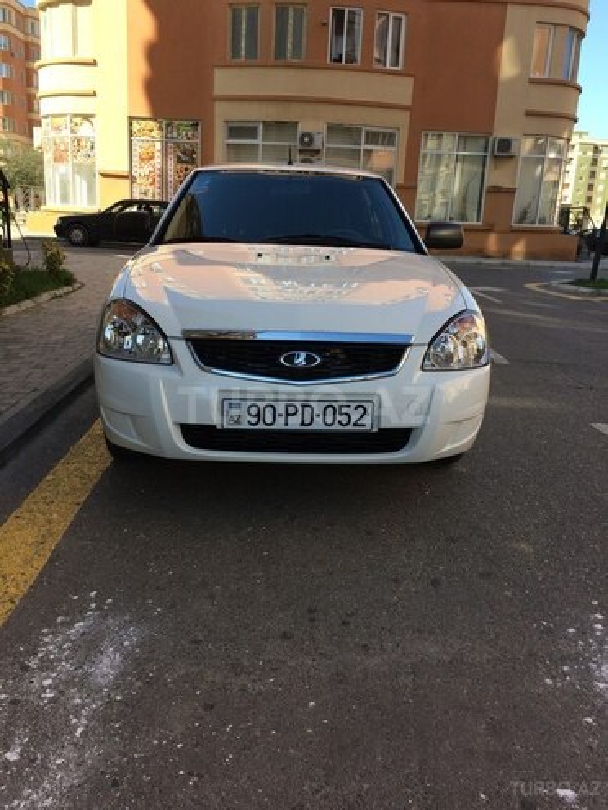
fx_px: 679
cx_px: 304
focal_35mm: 29
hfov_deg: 48.2
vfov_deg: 61.7
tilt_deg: -15.5
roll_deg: -1.1
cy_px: 405
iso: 32
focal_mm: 4.15
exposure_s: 1/873
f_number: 2.2
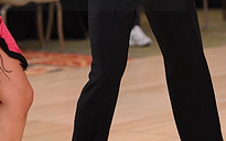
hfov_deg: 7.4
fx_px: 1736
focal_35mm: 282
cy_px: -25
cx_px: 35
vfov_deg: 4.6
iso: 2500
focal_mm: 98
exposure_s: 1/250
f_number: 2.8
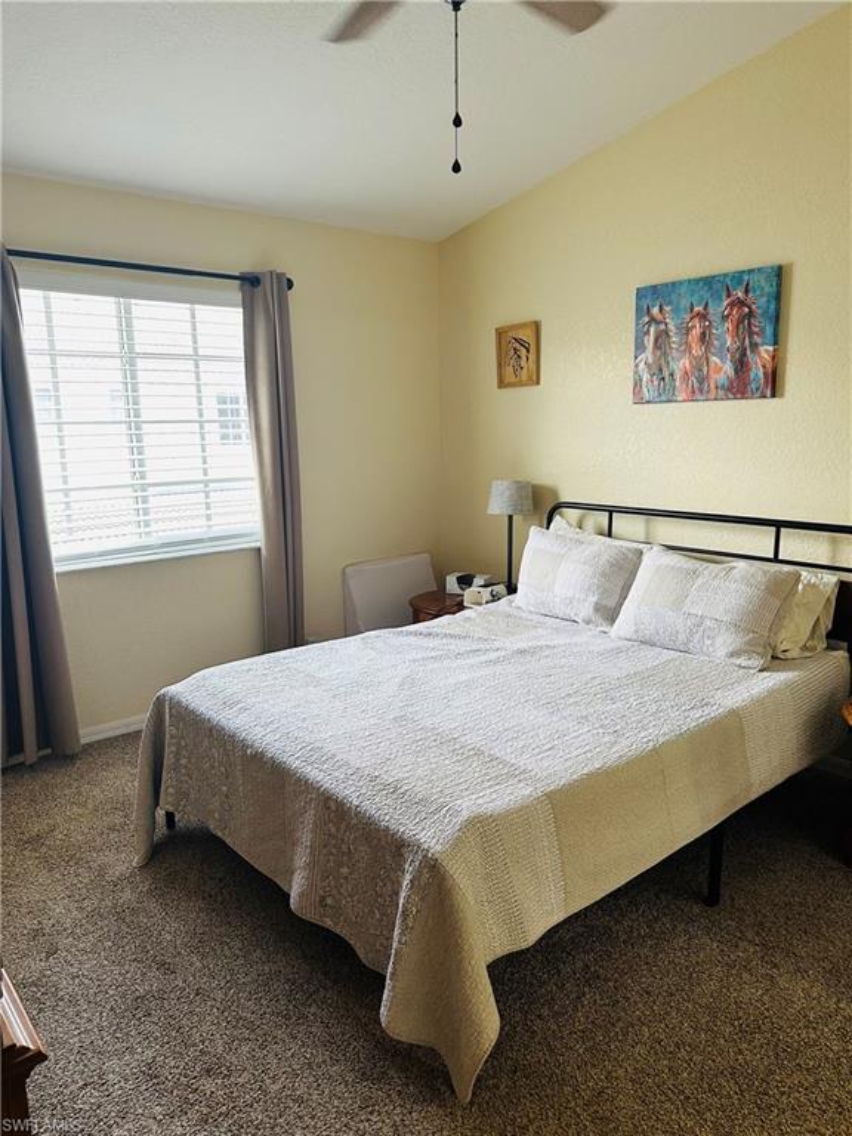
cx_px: 426
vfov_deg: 71.6
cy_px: 568
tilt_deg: -10.5
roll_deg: +0.2
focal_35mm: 24
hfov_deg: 56.8
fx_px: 788
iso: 250
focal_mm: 6.86
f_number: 1.78
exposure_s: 1/89
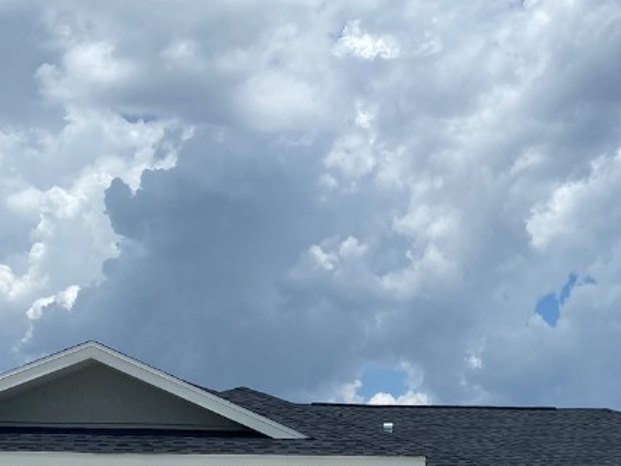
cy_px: 499
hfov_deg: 31.0
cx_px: 405
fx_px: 1113
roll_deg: -0.6
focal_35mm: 62
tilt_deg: +3.3
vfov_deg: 22.5
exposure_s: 1/7194
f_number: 1.8
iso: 32
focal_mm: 4.25
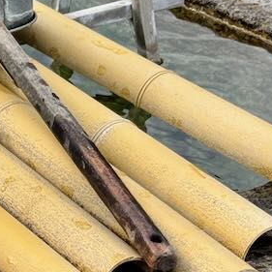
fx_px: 1716
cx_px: -103
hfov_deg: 8.9
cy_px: 133
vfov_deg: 9.1
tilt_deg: -21.4
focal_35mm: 193
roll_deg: +2.1
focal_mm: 6.76
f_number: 1.78
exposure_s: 1/1395
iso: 64
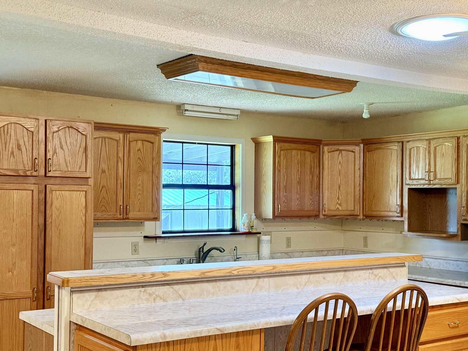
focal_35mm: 47
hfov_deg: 40.4
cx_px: 248
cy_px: 196
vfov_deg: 30.9
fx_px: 635
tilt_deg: +1.0
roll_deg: -0.7
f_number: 1.78
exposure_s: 1/60
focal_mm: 6.76
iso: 250
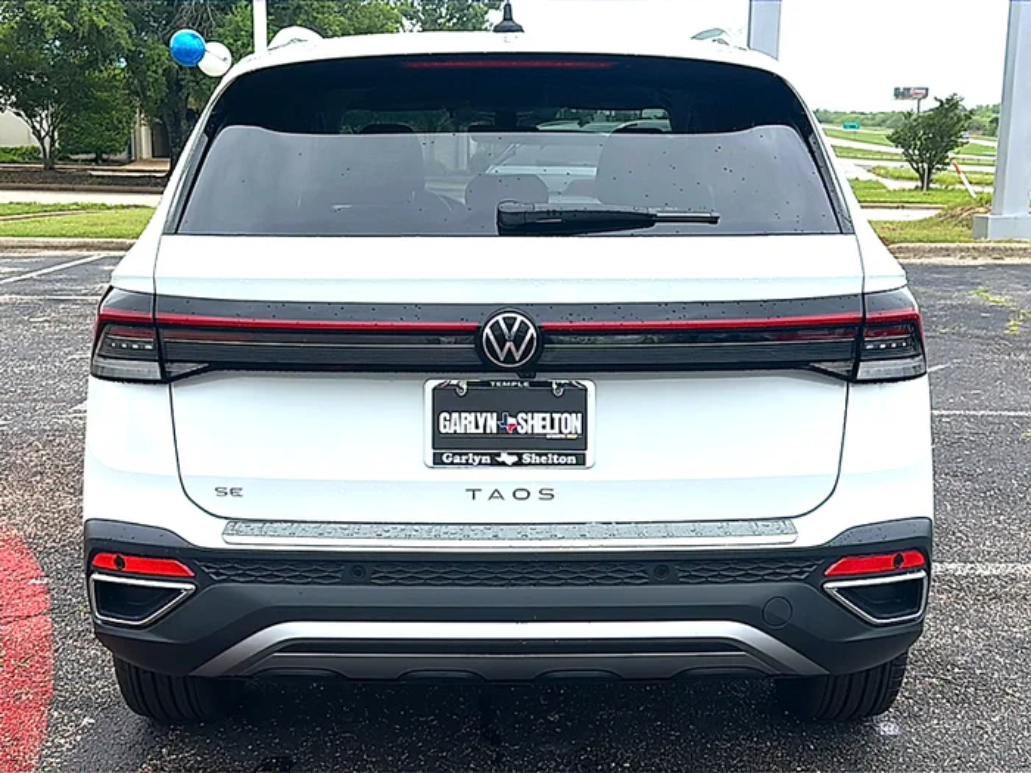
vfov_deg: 36.8
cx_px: 516
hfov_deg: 47.9
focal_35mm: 39
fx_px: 1162
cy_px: 386
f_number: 1.78
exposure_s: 1/1086
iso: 80
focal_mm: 6.86
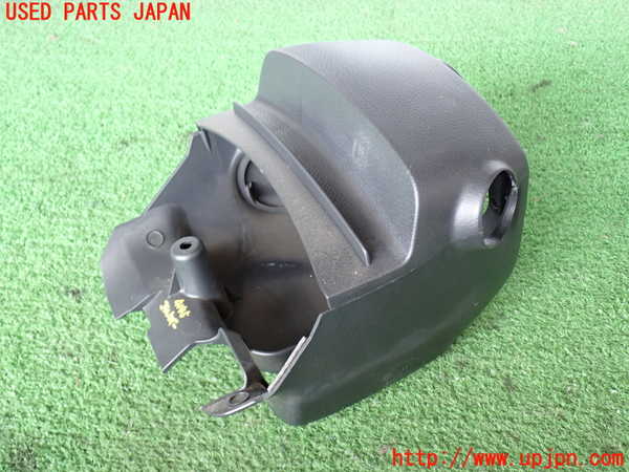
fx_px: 745
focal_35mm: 41
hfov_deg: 45.8
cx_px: 314
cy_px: 236
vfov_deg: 35.1
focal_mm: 7.31
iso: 200
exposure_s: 1/40
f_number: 2.8
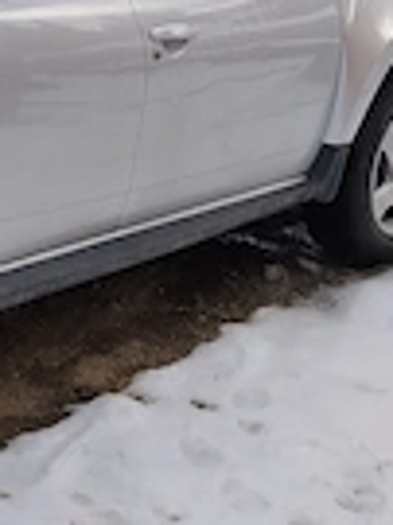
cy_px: 62
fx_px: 1304
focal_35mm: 86
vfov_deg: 22.3
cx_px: -132
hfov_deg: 16.1
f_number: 1.8
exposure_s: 1/659
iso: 50
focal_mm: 4.22
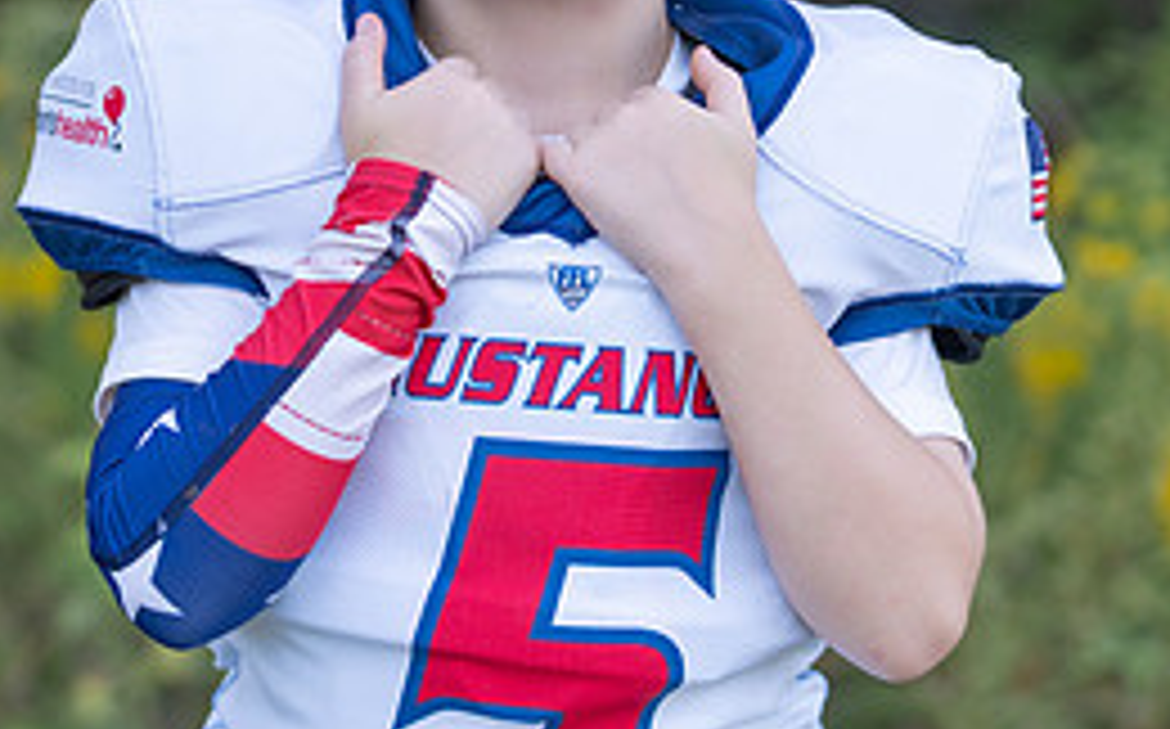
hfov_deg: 10.3
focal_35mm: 203
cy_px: 128
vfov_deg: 6.4
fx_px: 6467
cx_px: 517
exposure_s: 1/320
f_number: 2.8
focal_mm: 70
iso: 250
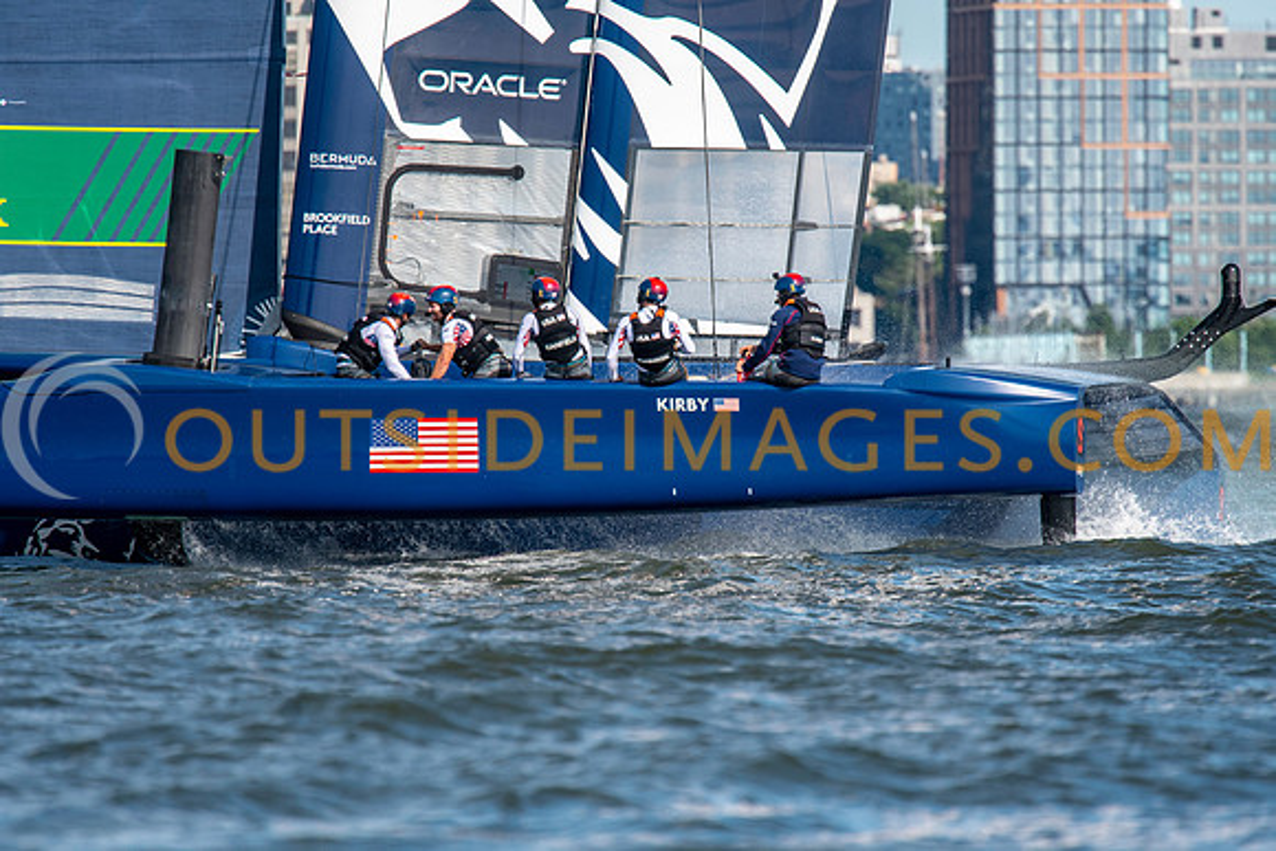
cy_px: 426
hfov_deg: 3.3
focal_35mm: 630
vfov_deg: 2.2
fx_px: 22334
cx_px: 638
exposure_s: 1/2500
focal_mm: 420
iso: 500
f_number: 5.6
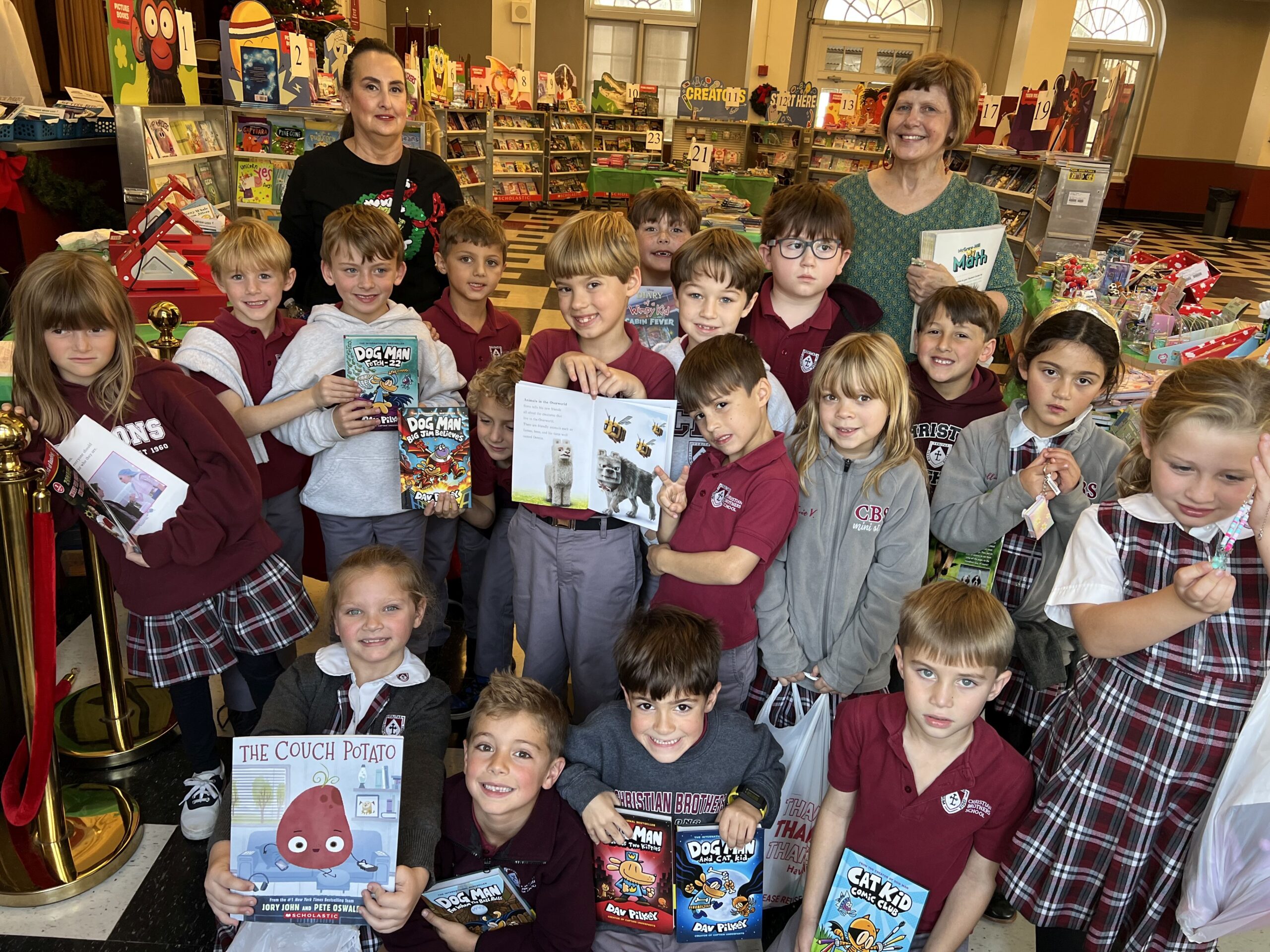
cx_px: 635
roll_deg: -4.0
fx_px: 954
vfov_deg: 53.1
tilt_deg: -19.4
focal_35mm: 26
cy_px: 476
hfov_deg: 67.3
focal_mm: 5.7
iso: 125
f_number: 1.5
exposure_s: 1/101
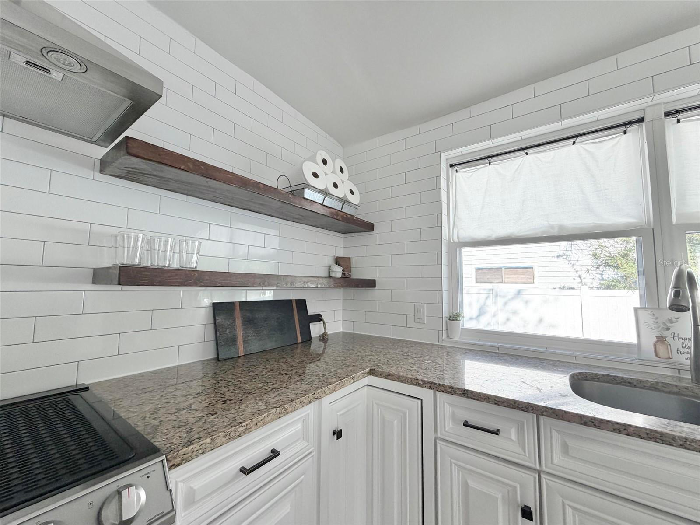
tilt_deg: +4.6
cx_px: 350
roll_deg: +0.0
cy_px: 262
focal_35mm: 14
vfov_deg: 85.7
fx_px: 283
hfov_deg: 102.1
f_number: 2.2
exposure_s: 1/121
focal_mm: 2.22
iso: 100
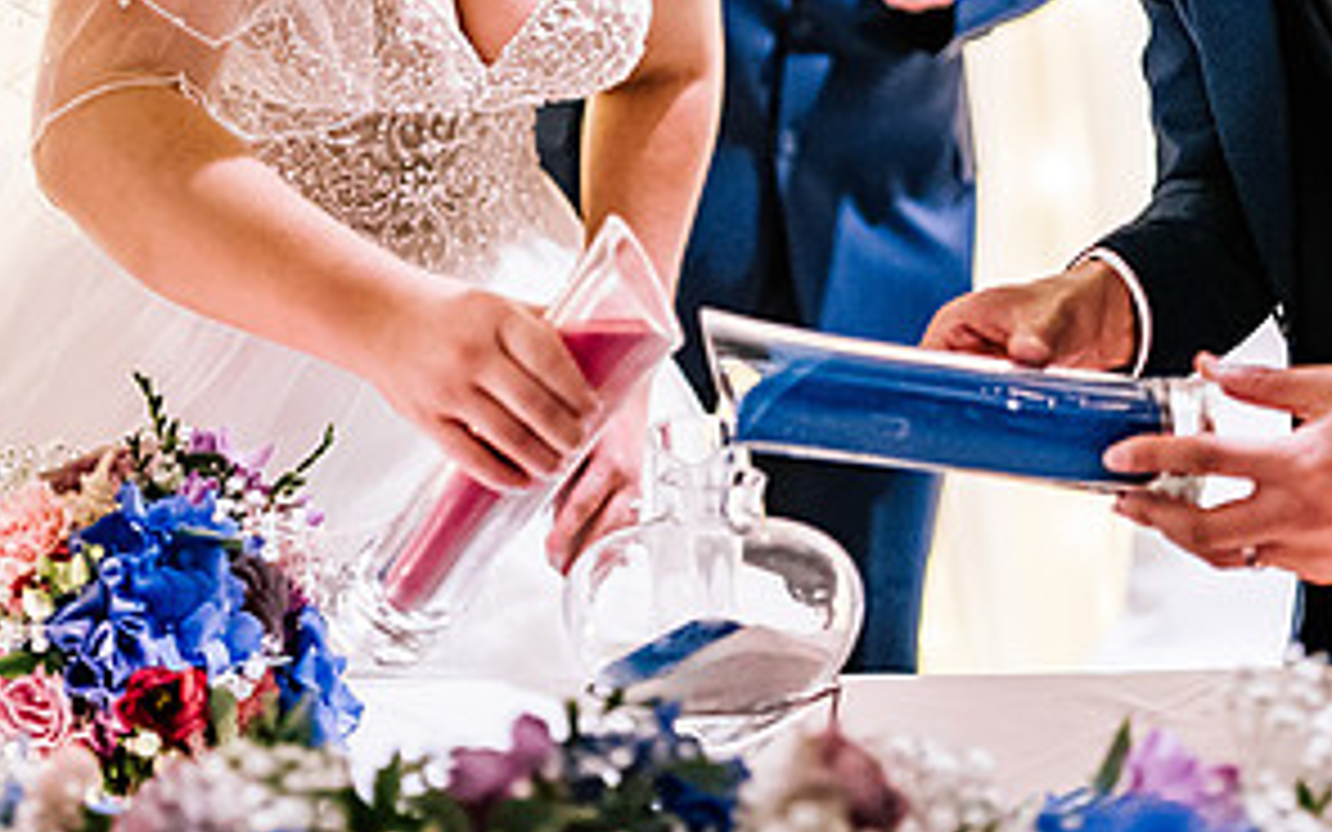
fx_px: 2541
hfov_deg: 29.3
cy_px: 106
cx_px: 765
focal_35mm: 70
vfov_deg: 18.3
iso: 4000
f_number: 1.4
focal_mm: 35
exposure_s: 1/250
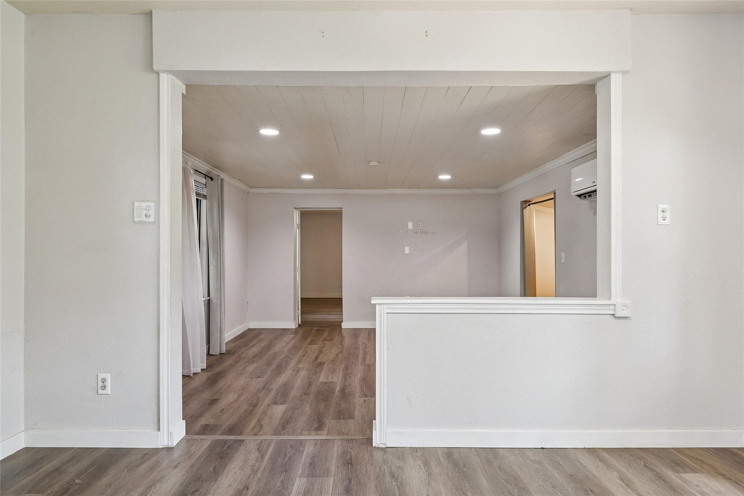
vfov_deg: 59.5
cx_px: 372
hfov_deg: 81.2
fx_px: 434
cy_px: 248
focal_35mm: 21
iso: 100
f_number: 9
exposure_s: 1
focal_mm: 14
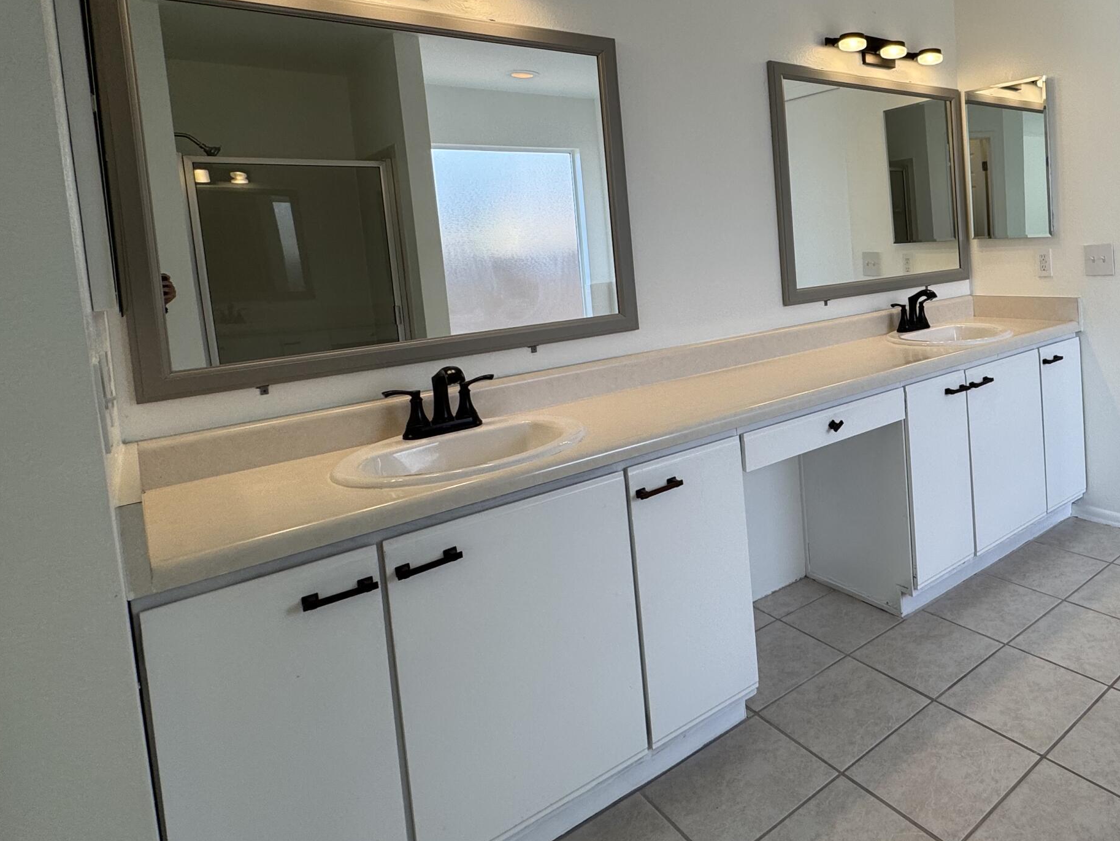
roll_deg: +3.6
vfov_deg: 57.4
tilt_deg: -3.9
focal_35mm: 23
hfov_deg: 67.5
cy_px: 272
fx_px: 744
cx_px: 884
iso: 40
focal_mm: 2.22
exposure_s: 1/243
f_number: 2.2
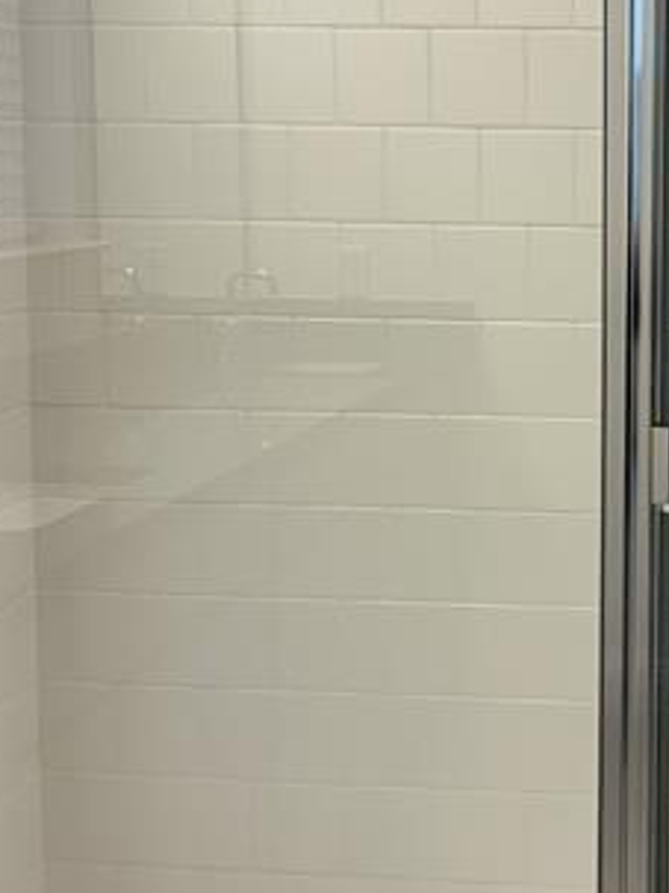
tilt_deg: -4.5
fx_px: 1702
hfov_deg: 21.6
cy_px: 315
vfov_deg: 29.2
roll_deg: -1.3
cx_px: 640
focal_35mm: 66
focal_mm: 5.96
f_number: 1.6
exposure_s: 1/120
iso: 64
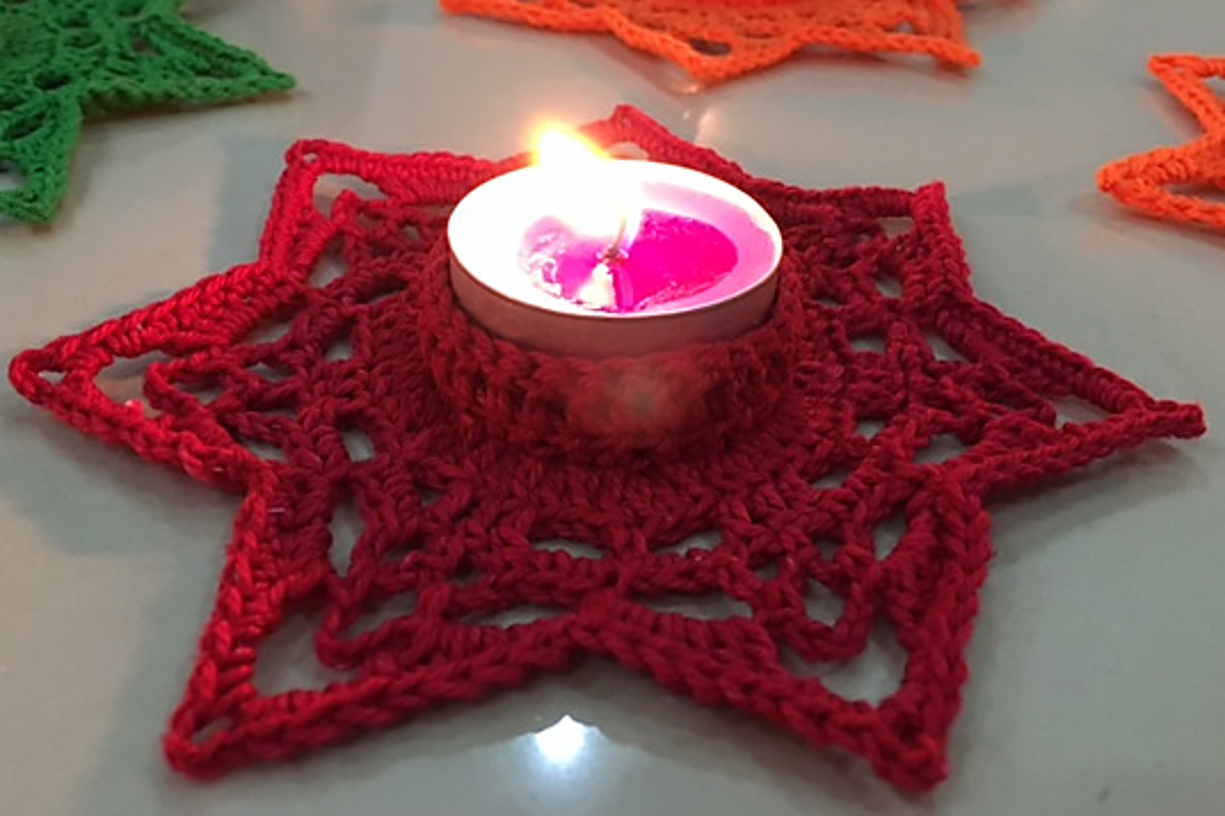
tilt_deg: -28.5
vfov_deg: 36.5
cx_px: 601
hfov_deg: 53.1
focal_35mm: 36
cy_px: 281
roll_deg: -3.0
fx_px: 1225
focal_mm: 4.15
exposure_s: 1/17
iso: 250
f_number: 2.2
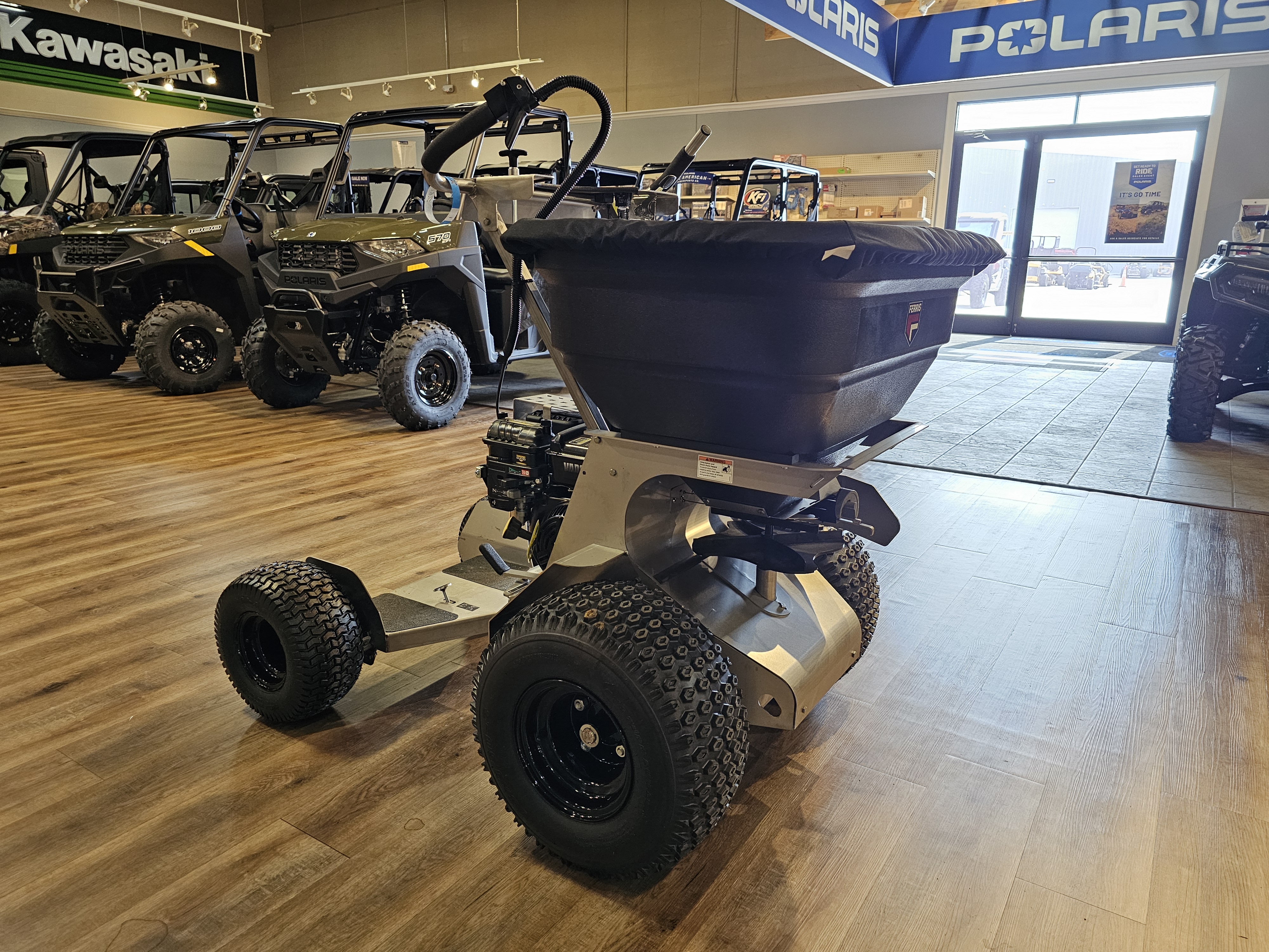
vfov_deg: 58.9
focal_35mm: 23
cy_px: 476
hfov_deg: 73.9
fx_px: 843
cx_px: 634
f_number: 1.7
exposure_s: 1/120
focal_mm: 6.3
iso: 320
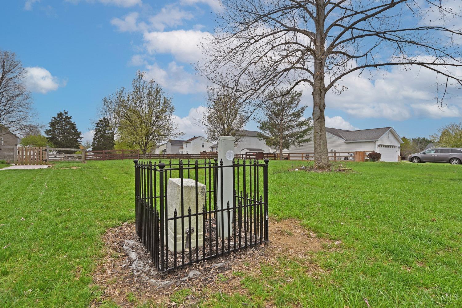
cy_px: 154
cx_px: 231
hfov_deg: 91.6
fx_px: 225
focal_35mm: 18
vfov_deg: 68.9
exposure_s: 1/250
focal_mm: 17.5
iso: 200
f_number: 5
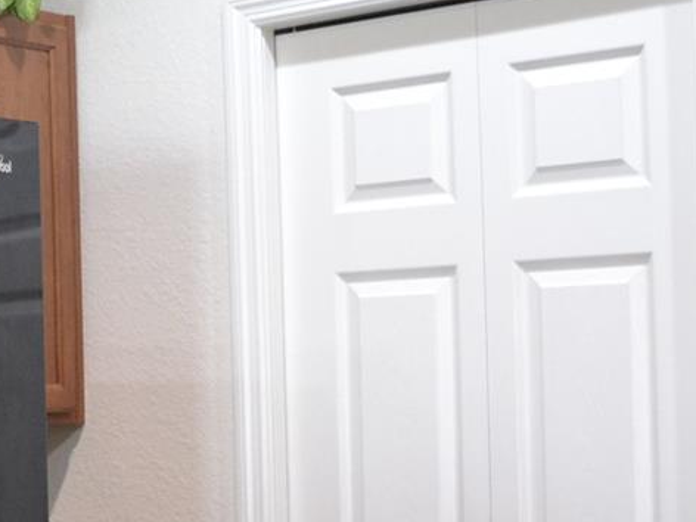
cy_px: 364
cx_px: -184
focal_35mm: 88
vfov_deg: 16.7
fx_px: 1769
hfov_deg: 20.5
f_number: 3.5
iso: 1600
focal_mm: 18
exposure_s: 1/60
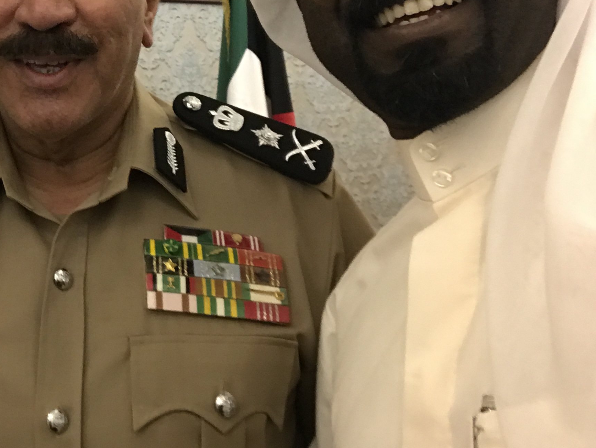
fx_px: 982
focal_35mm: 57
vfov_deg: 25.2
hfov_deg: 32.3
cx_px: 76
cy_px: 89
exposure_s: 1/33
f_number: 2.2
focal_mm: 2.87
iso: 125
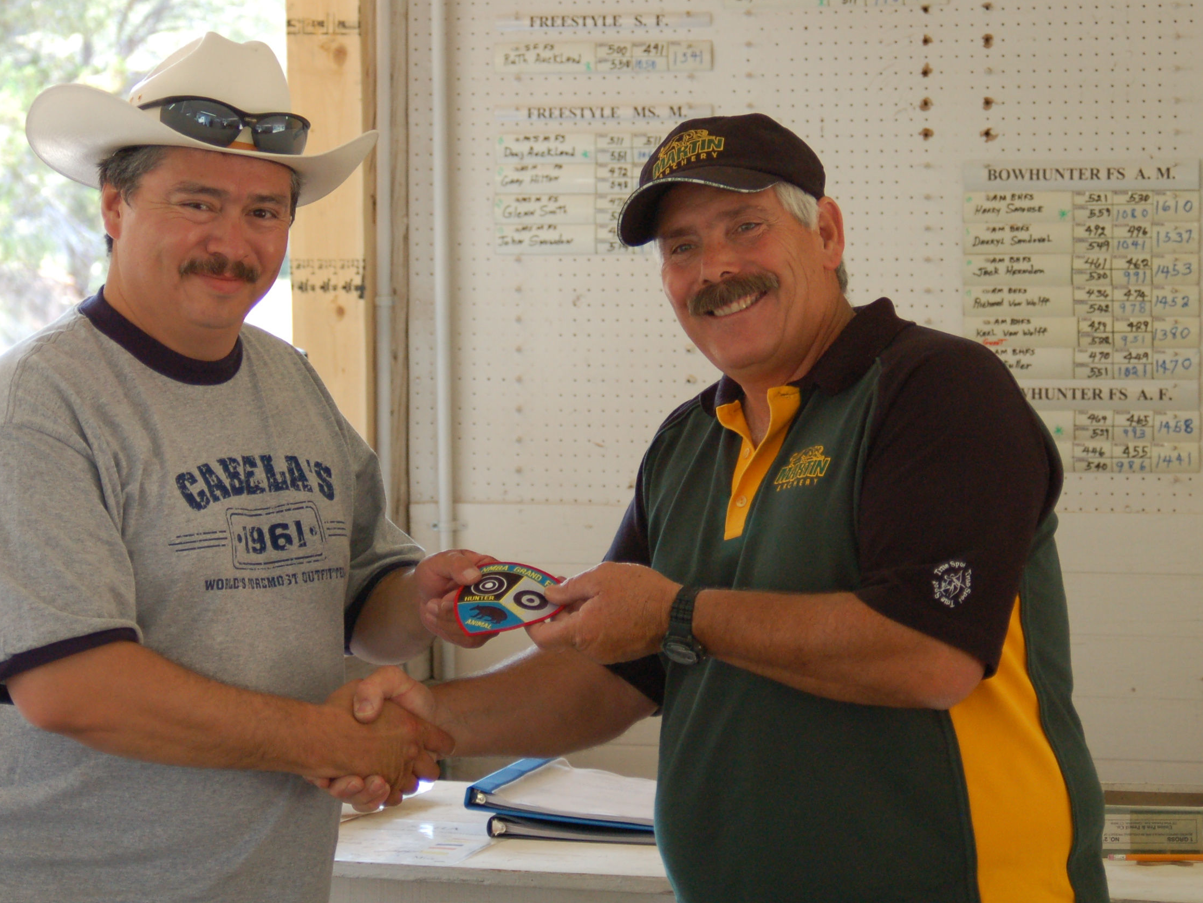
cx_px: 514
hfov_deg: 16.3
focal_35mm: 121
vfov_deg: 12.2
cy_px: 441
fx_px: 4205
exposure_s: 1/125
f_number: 5
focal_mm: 62
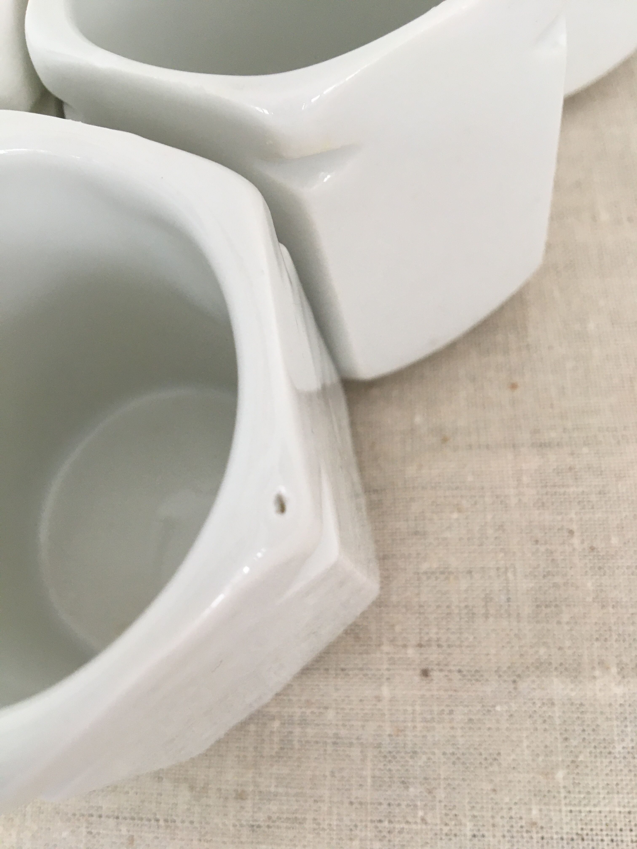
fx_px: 712
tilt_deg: -62.6
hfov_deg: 48.2
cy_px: 424
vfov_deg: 61.7
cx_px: 318
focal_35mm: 29
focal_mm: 4.15
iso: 50
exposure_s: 1/33
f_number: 2.2
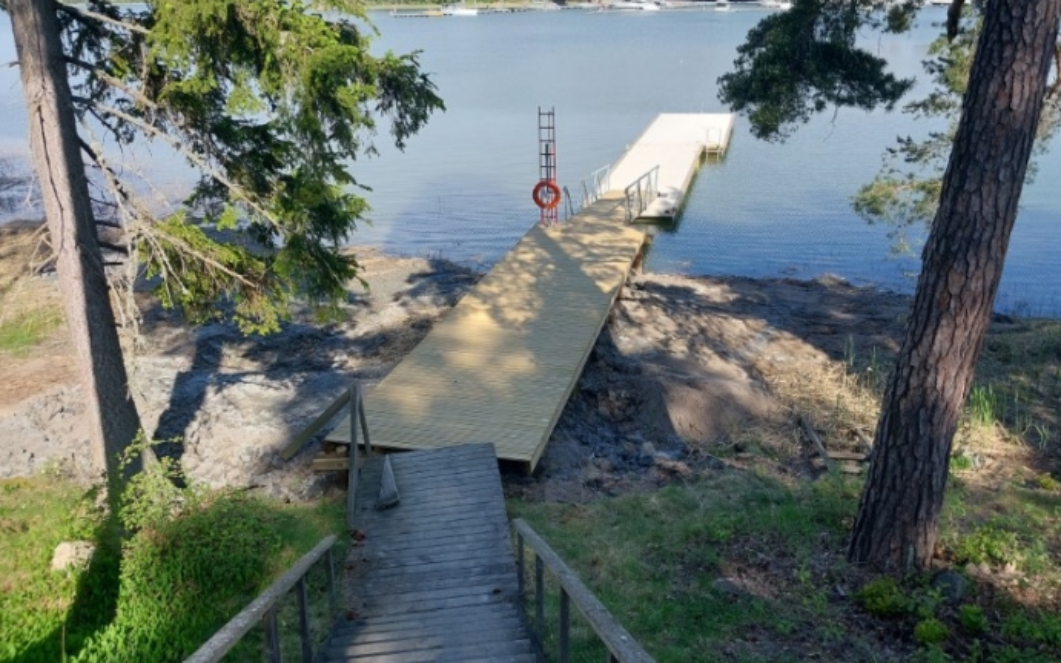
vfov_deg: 43.1
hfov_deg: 64.6
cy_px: 299
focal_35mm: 29
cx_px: 534
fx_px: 839
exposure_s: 1/315
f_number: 1.8
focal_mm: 4
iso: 20
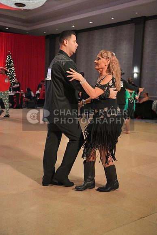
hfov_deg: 31.9
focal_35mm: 42
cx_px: 78
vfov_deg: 46.4
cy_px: 118
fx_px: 275
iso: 4000
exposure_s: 1/400
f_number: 4
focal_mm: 42
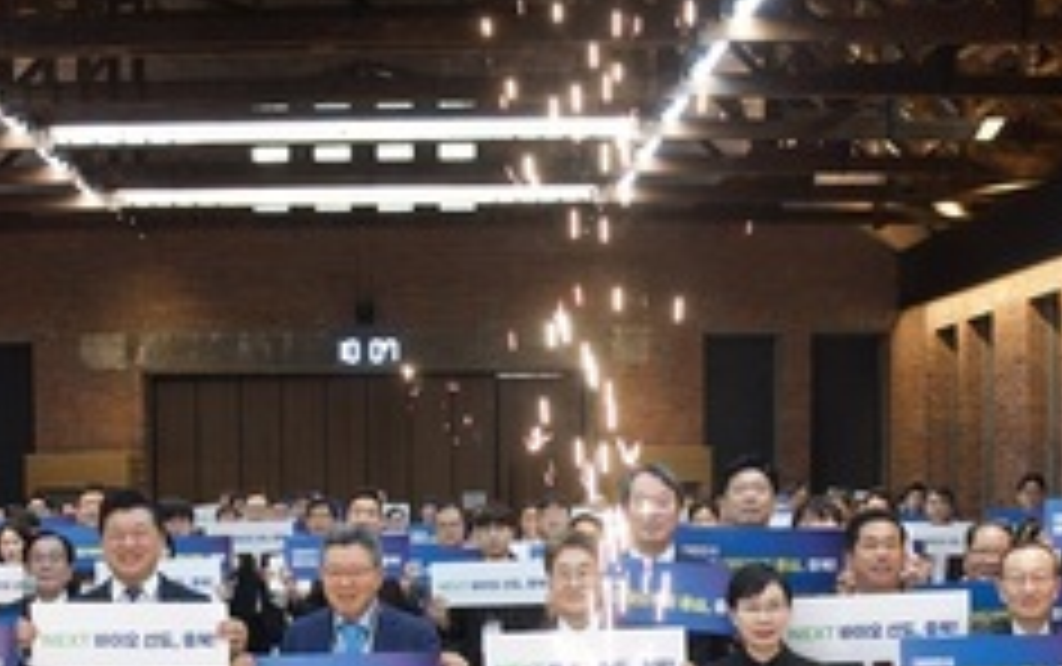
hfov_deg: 31.4
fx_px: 1883
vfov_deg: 19.6
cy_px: 641
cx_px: 436
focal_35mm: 65
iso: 1000
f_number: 4
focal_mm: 24
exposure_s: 1/160
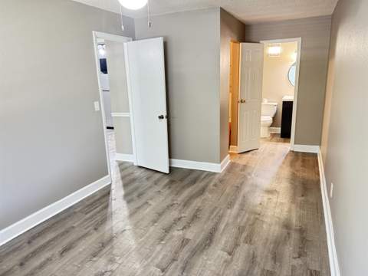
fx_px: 255
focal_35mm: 24
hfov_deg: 71.6
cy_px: 138
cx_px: 184
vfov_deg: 56.8
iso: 800
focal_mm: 6.76
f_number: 1.78
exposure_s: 1/30
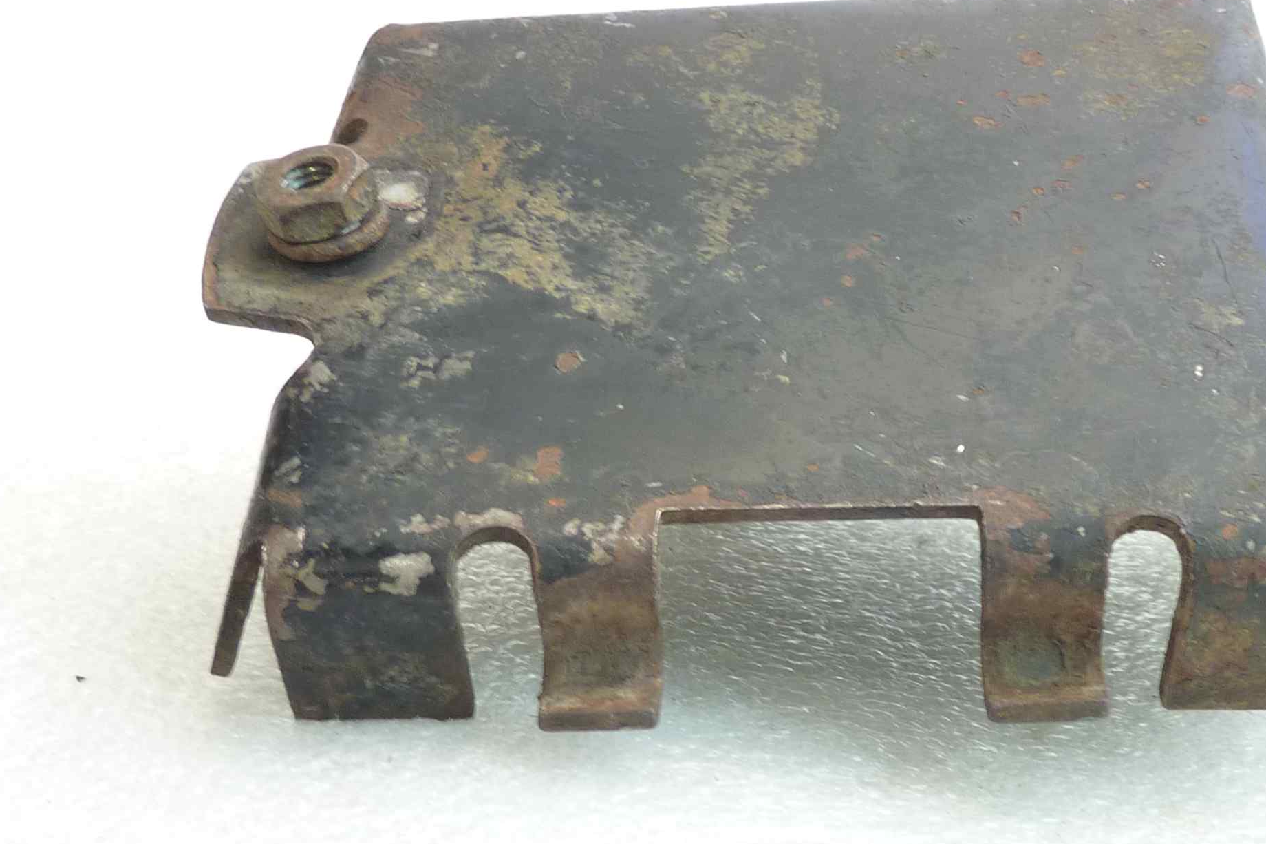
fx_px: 1934
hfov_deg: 36.0
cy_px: 573
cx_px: 819
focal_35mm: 55
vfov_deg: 24.5
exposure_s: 1/10
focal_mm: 4.4
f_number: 3.3
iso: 125
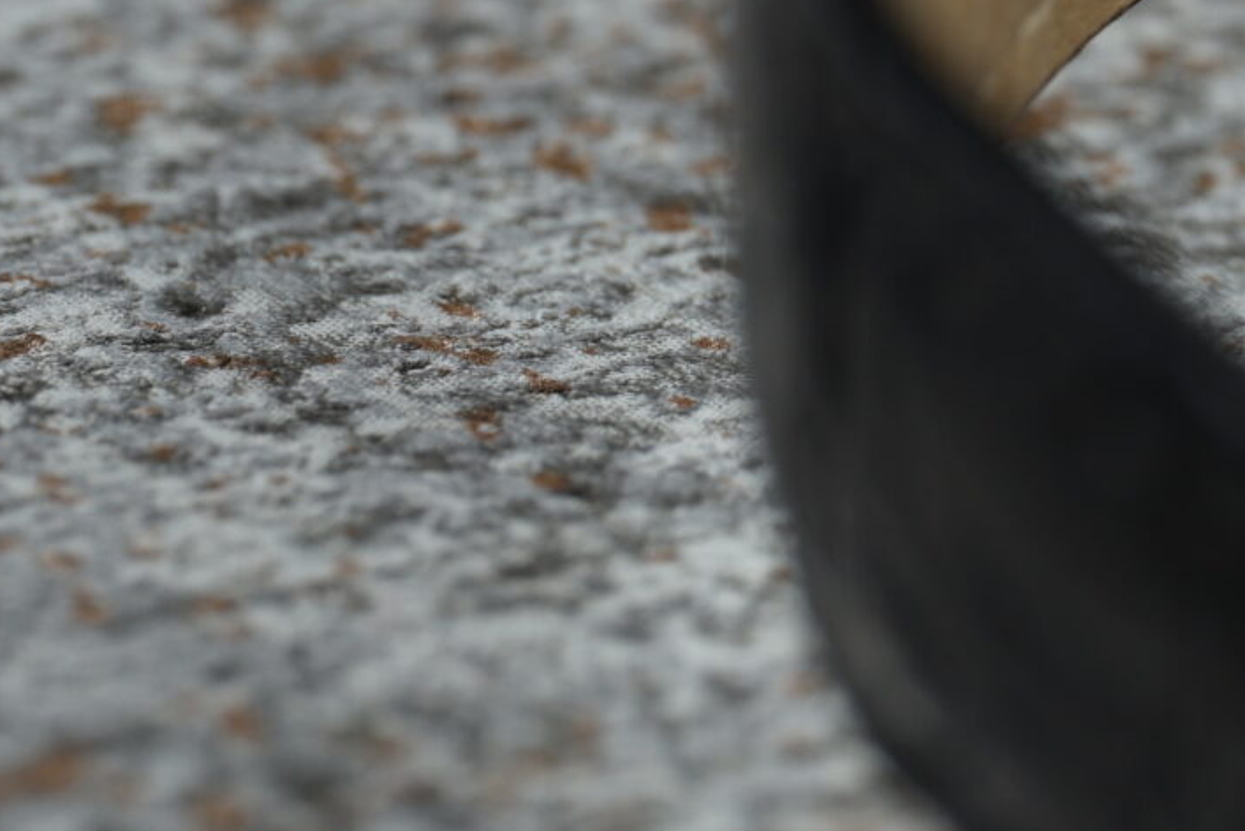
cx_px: 2150
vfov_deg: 3.6
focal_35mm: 380
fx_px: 13146
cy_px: -418
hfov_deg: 5.4
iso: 80
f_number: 7.1
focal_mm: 105
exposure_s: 1/8
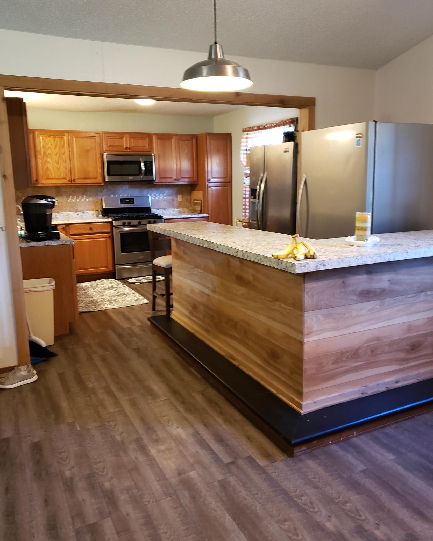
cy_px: 257
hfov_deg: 51.5
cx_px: 215
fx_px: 448
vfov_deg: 62.2
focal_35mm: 28
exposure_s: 1/24
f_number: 1.5
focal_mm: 4.3
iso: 250
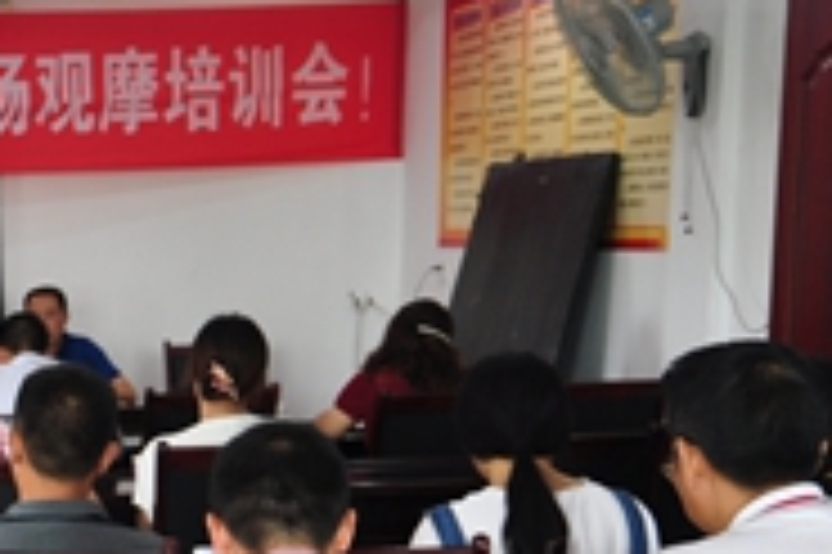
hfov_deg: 21.1
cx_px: -202
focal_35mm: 89
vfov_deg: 14.8
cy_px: 653
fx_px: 2055
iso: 250
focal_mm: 22
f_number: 3.8
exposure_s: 1/30
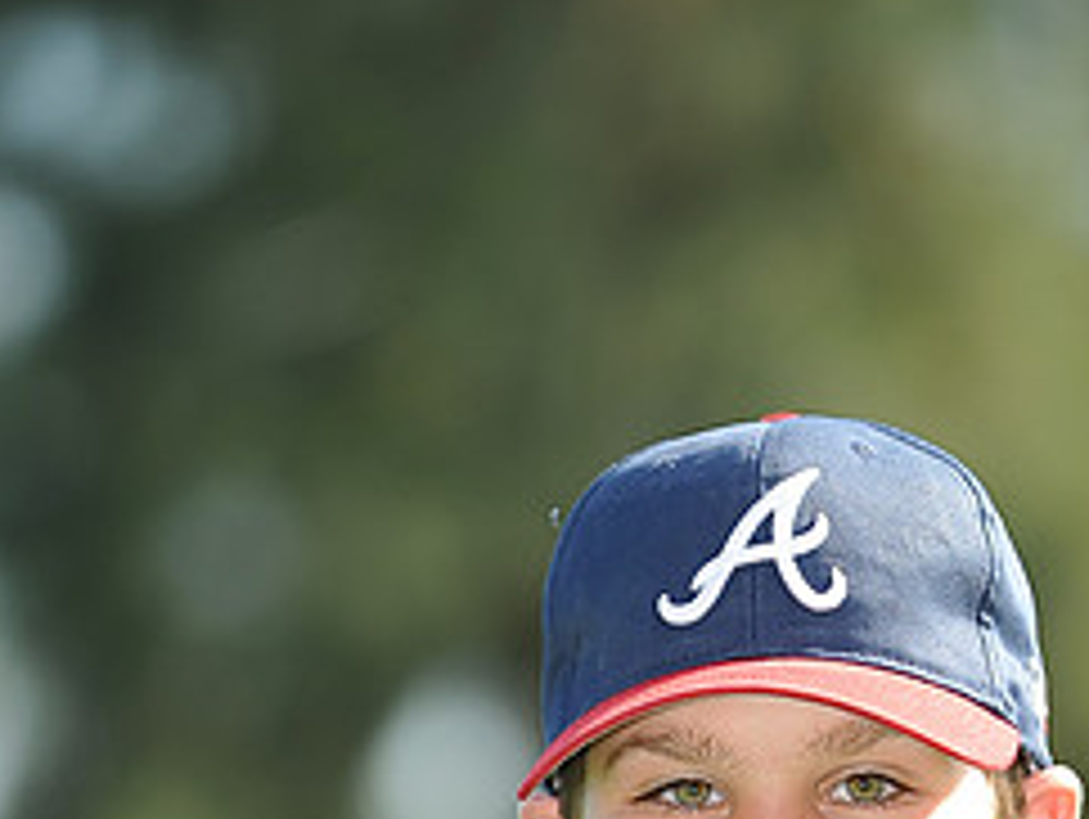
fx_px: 14486
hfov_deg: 4.3
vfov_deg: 3.2
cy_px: 1184
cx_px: 666
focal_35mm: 460
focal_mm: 200
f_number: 4.5
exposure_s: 1/500
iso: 200
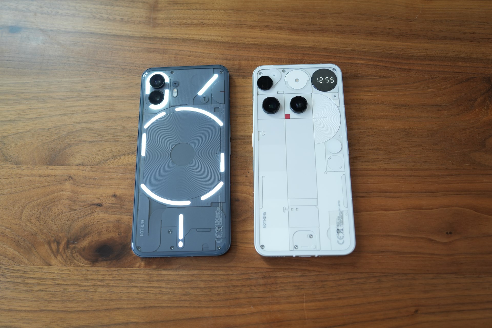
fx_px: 424
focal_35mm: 31
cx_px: 246
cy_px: 164
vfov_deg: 42.3
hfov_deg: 60.3
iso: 400
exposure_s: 1/60
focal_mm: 31
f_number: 4
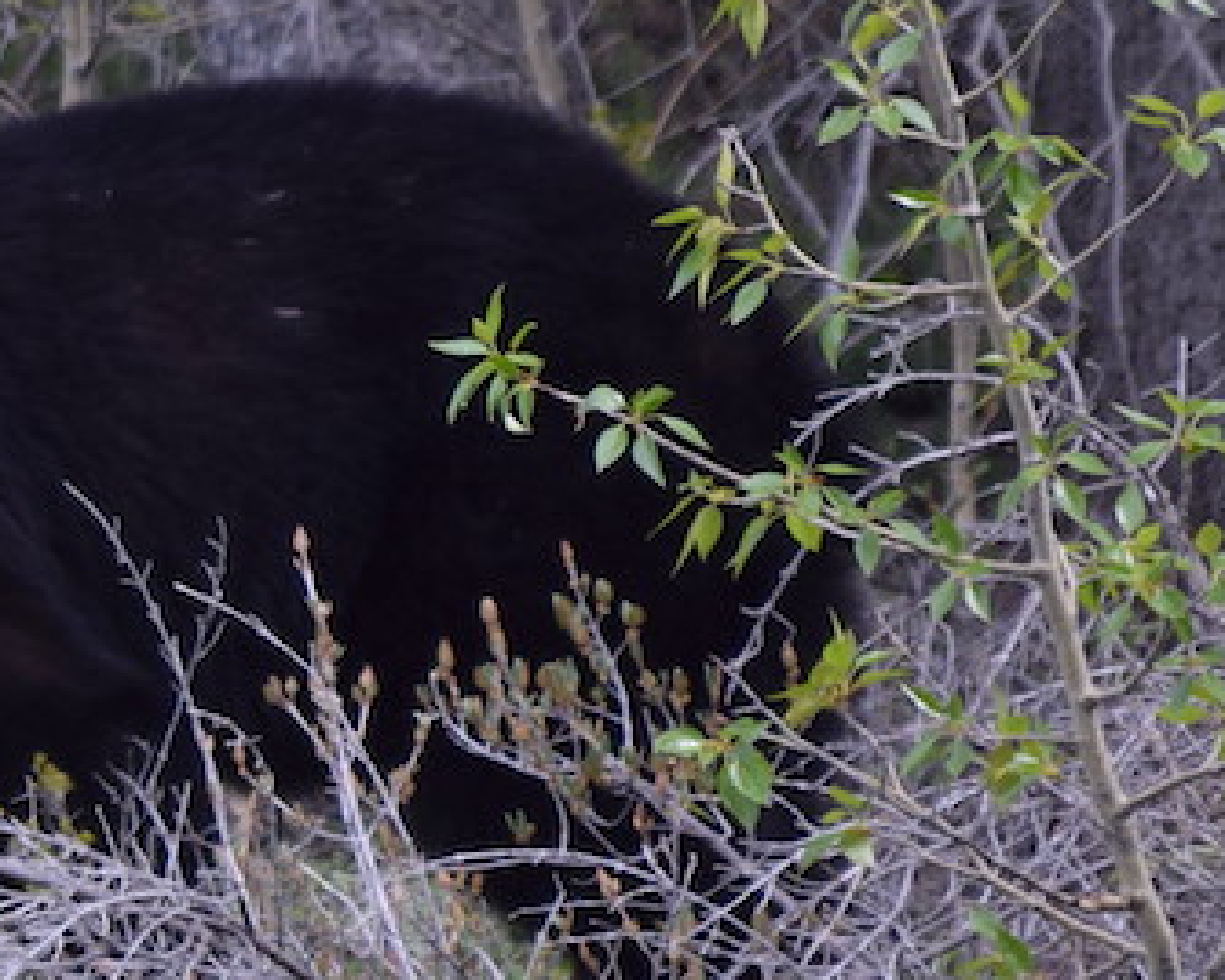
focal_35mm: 1075
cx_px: -808
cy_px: 726
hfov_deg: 1.8
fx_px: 38974
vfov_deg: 1.4
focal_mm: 200
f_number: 5.6
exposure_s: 1/400
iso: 400
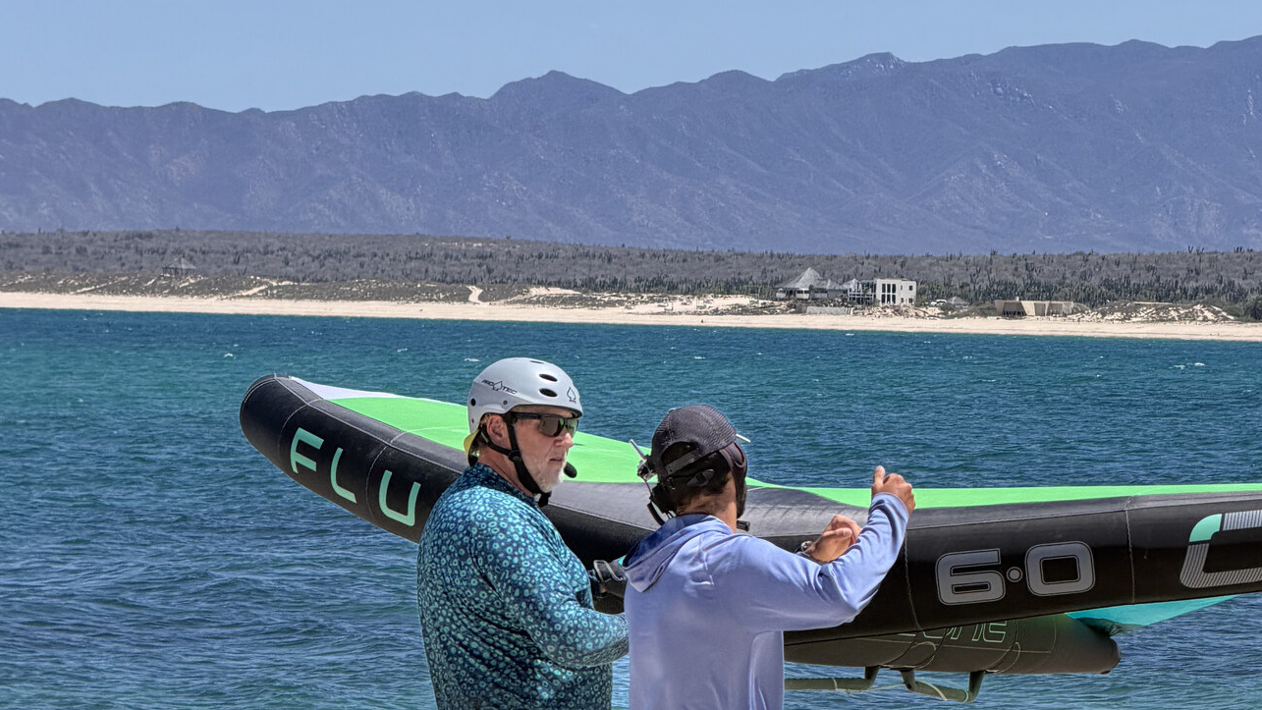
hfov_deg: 9.9
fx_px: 7262
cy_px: 412
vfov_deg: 5.6
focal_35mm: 217
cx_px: 814
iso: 20
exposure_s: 1/841
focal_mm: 16.89
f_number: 2.8
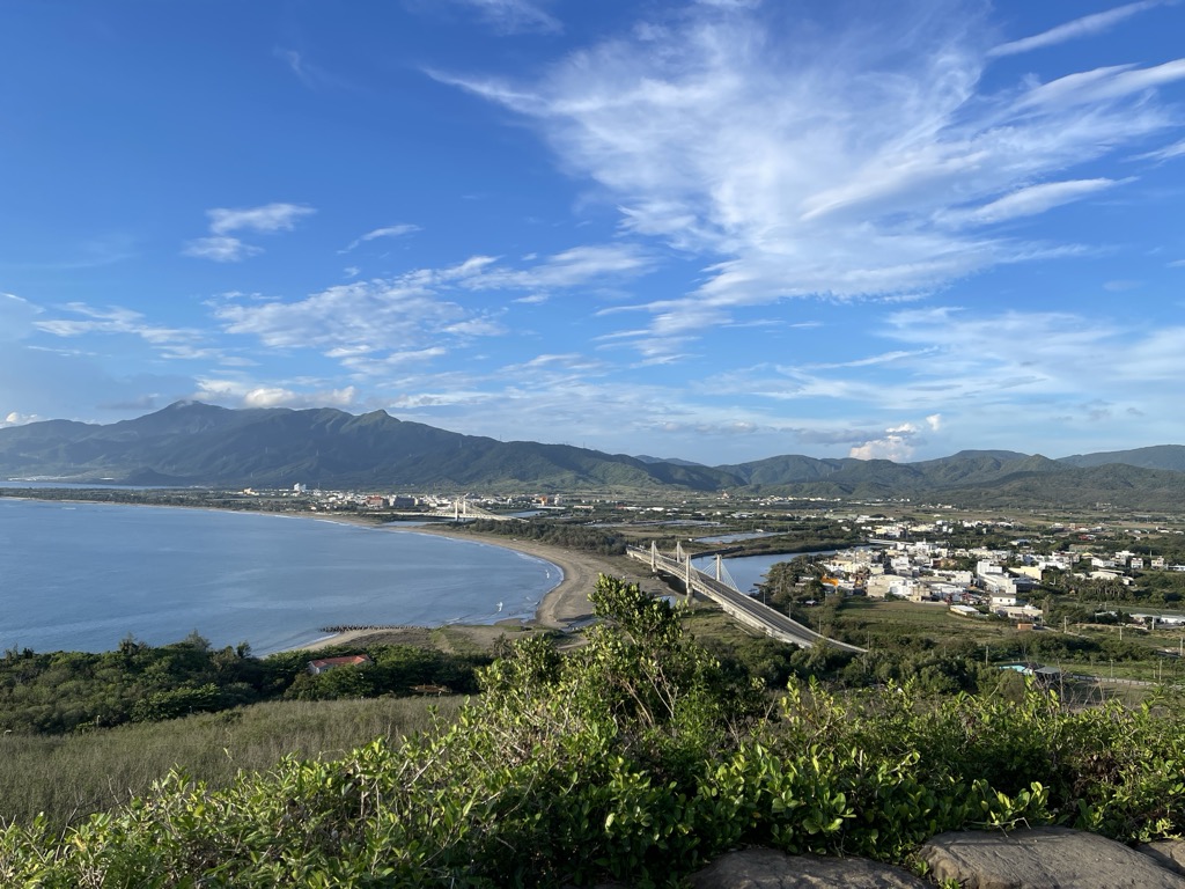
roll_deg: -0.7
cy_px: 444
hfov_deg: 67.3
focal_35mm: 26
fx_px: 890
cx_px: 592
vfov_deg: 53.1
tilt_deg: +1.4
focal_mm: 5.1
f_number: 1.6
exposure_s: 1/3559
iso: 50
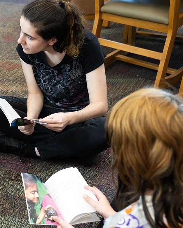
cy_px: 112
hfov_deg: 21.2
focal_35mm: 68
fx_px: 462
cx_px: -20
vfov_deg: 27.8
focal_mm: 35.7
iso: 1000
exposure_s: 1/160
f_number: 4
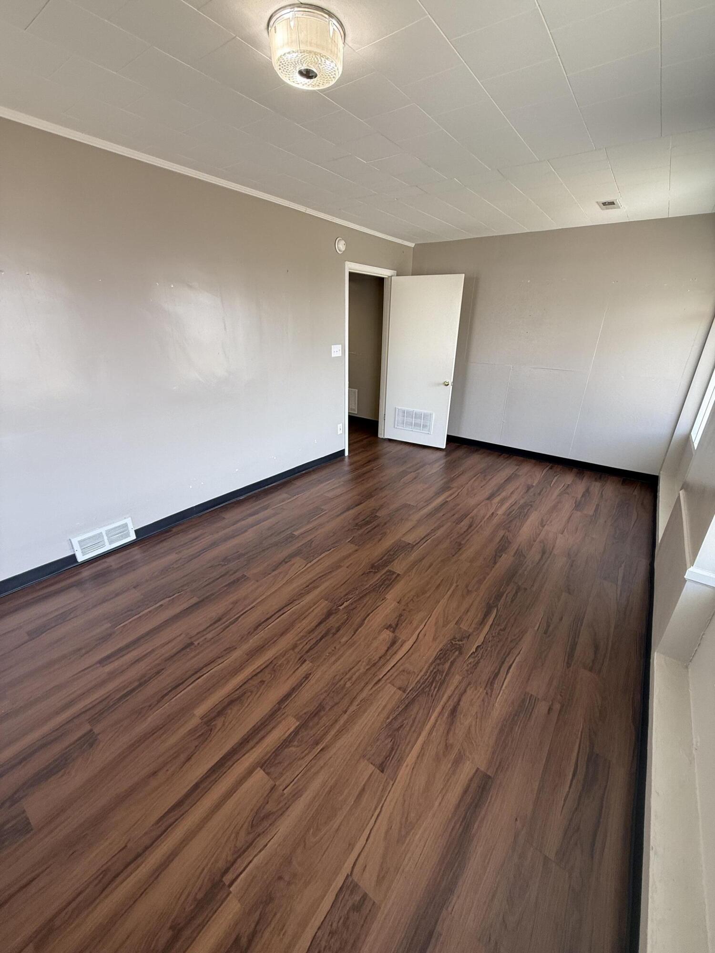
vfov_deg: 102.1
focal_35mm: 14
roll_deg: -1.8
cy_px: 476
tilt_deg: -21.9
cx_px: 358
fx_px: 386
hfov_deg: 85.7
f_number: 2.2
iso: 50
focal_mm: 2.22
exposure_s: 1/99
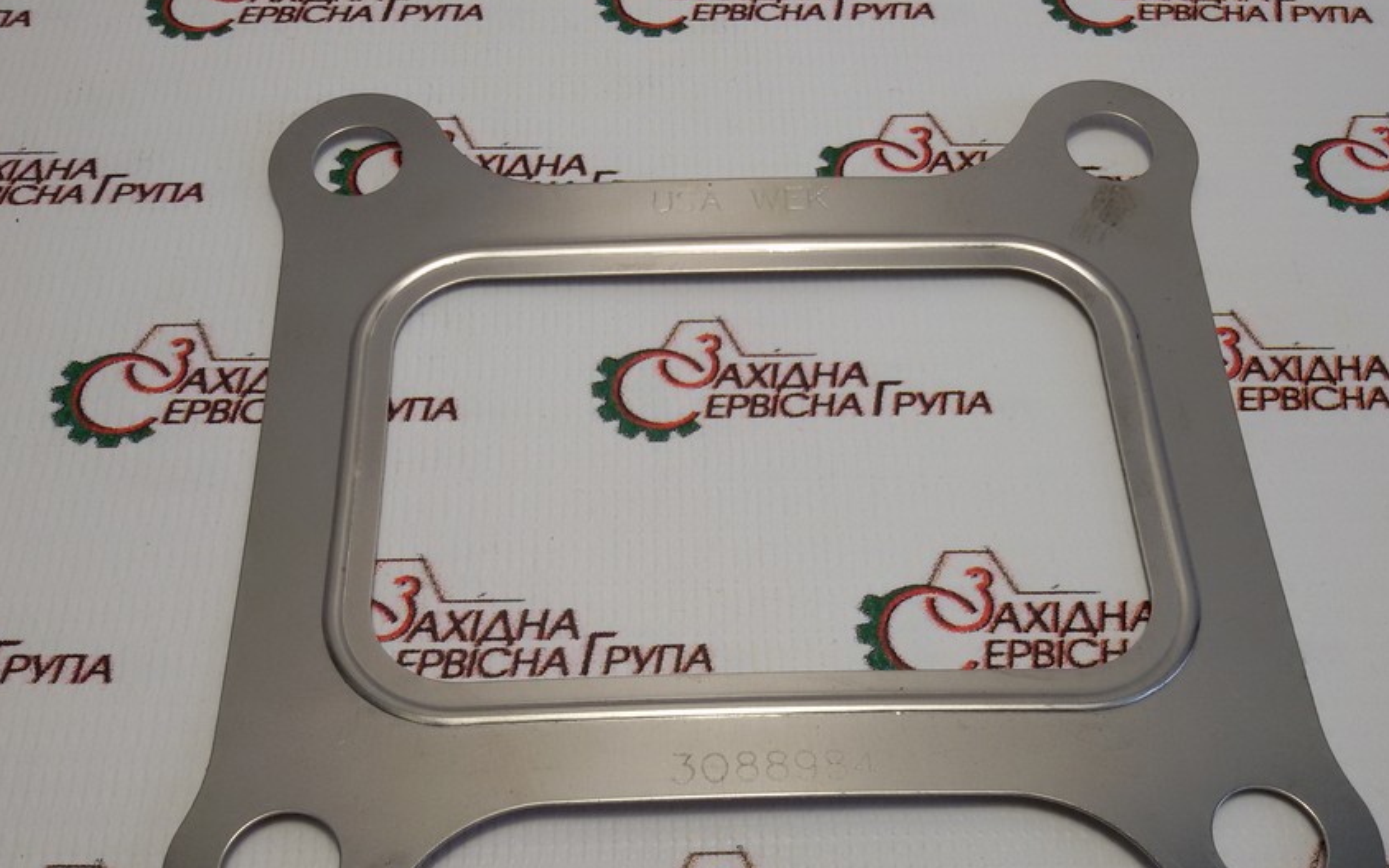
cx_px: 692
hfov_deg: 50.4
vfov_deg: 32.6
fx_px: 1476
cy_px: 550
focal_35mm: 39
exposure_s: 1/100
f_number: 2.4
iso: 50
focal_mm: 2.93
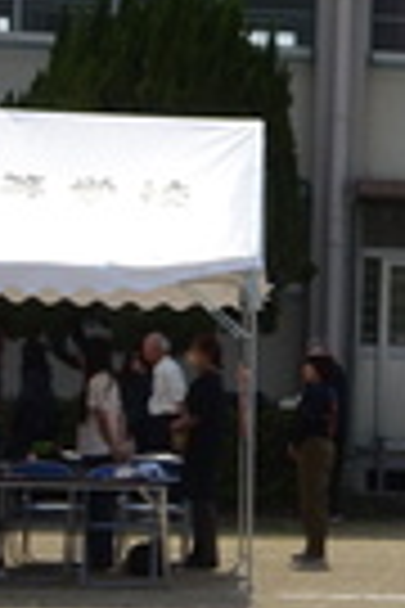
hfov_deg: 6.3
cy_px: 563
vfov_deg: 9.9
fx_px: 3493
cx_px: 1022
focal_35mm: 207
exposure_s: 1/800
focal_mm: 9.52
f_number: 4.5
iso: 80
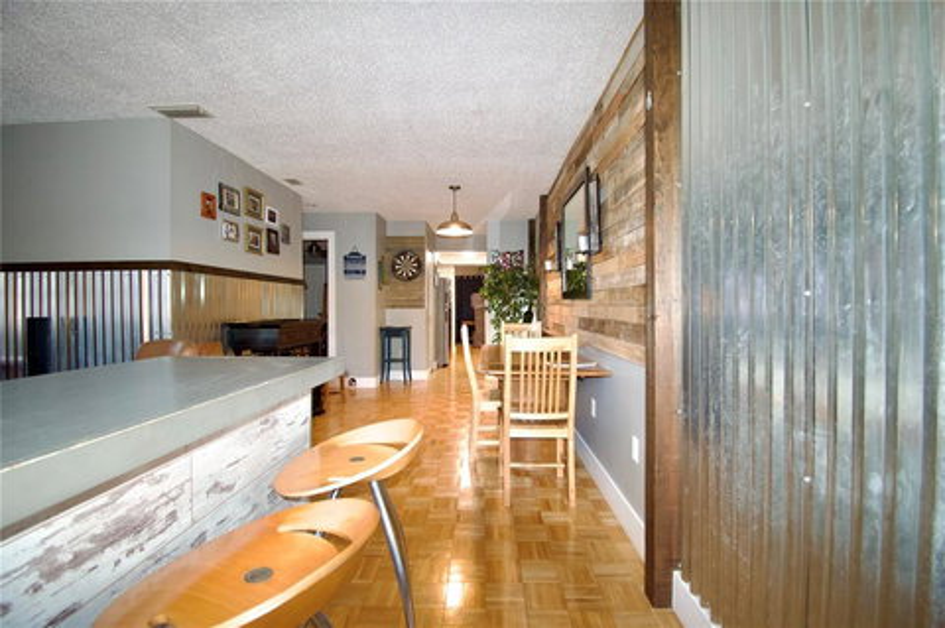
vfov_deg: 77.2
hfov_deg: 100.4
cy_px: 314
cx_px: 472
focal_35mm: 15
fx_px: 393
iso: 1100
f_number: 4.5
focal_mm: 10
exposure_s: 1/60
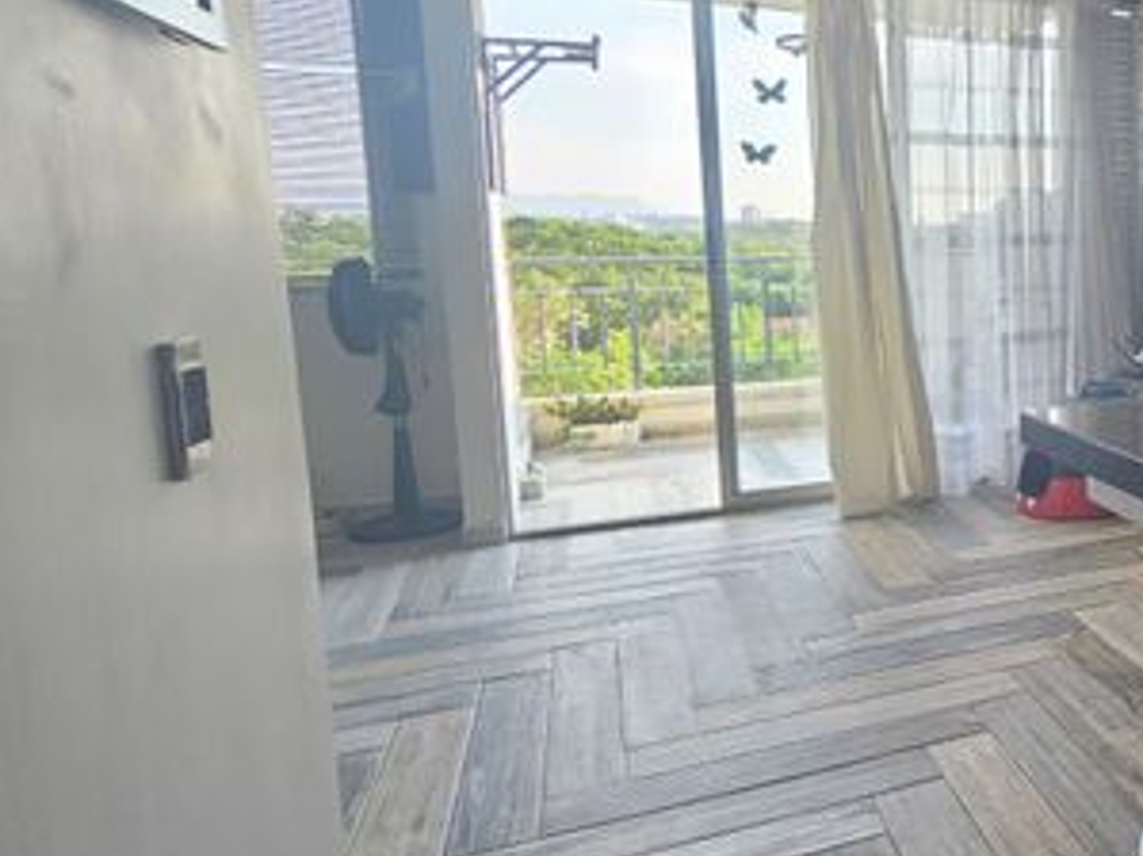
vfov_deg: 47.9
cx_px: 1210
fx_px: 957
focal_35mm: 29
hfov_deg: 47.7
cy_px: 340
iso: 64
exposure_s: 1/60
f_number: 2.2
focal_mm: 2.2
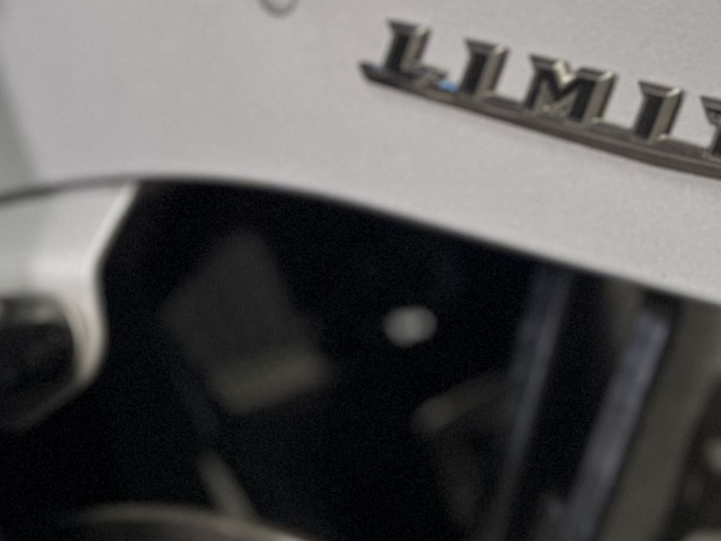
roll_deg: -2.8
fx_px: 5228
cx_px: 622
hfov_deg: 7.9
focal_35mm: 251
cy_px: 13
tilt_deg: -14.2
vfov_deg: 5.9
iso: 250
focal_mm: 9
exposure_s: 1/40
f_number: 2.8
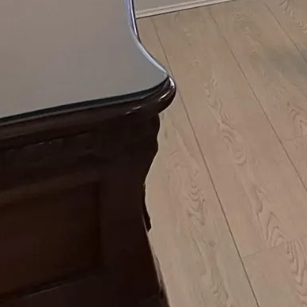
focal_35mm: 91
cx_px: 476
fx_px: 913
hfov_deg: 17.1
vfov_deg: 15.3
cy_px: -311
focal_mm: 1.74
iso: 80
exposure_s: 1/60
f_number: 2.2
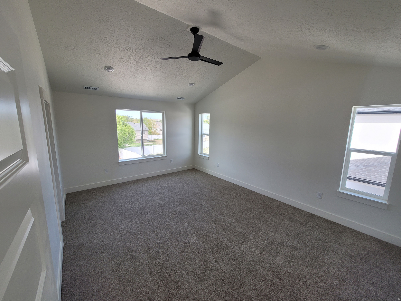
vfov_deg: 89.9
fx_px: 151
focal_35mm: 13
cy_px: 150
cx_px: 200
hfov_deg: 106.2
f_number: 2.2
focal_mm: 2.2
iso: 64
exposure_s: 1/149
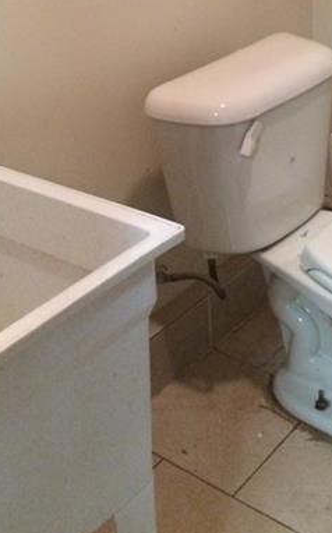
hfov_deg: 20.3
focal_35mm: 64
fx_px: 929
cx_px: 186
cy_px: 29
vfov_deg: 30.3
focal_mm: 4.12
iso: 320
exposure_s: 1/30
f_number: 2.2
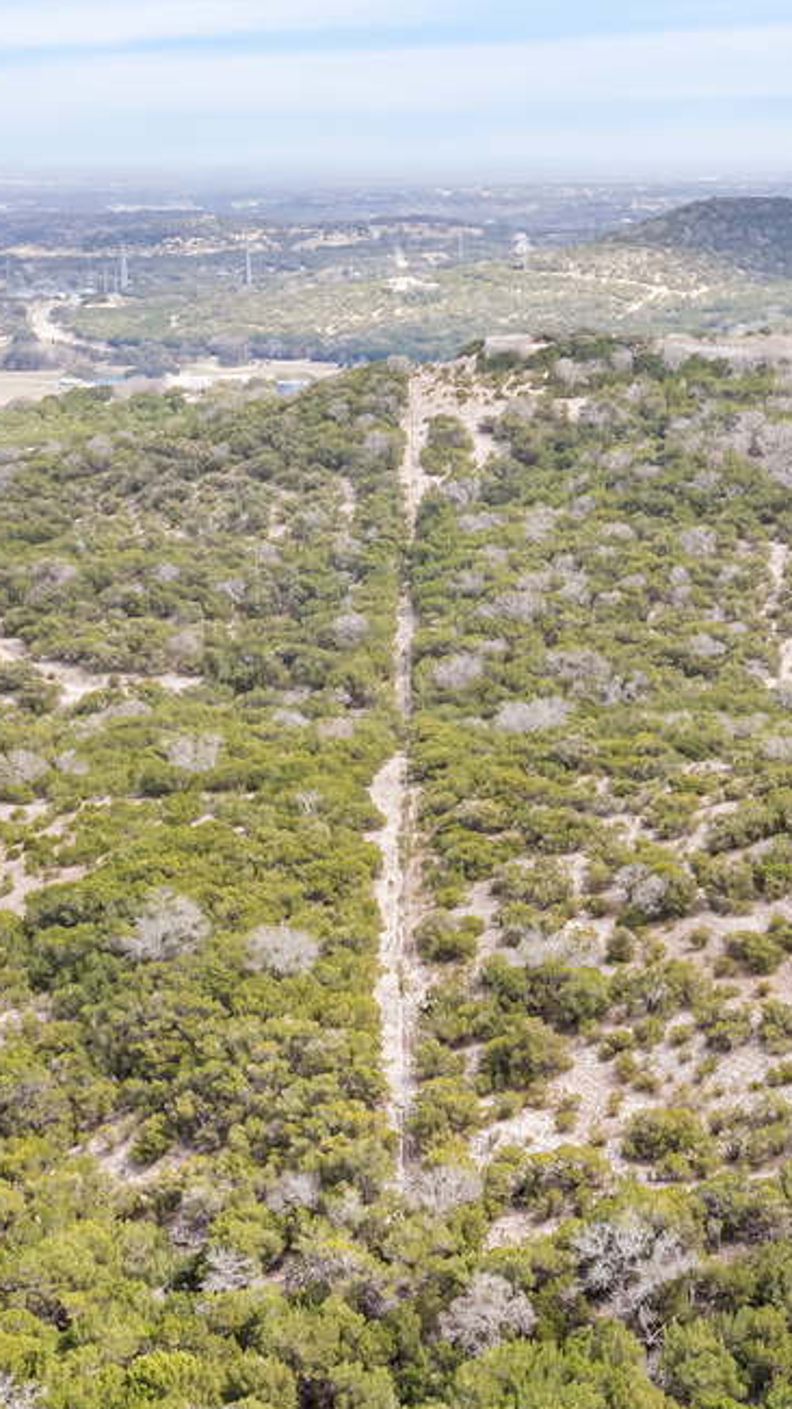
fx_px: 2726
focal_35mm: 73
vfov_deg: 28.9
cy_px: 786
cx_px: 514
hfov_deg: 16.5
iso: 100
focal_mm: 10.26
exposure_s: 1/120
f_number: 5.6
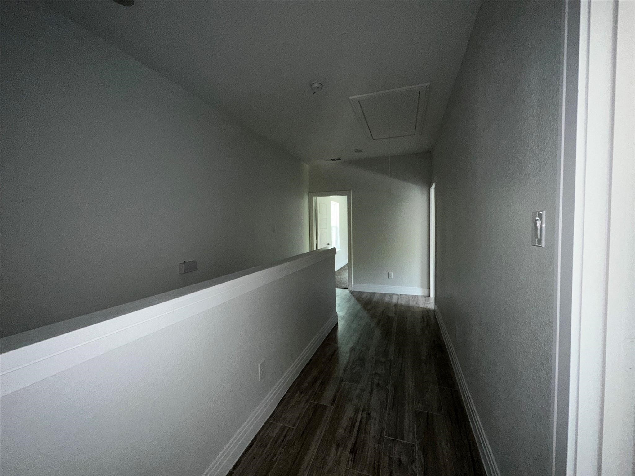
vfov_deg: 85.7
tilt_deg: -2.5
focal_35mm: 14
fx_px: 257
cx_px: 318
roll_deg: +0.9
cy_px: 238
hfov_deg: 102.1
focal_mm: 2.22
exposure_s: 1/60
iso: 160
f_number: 2.2
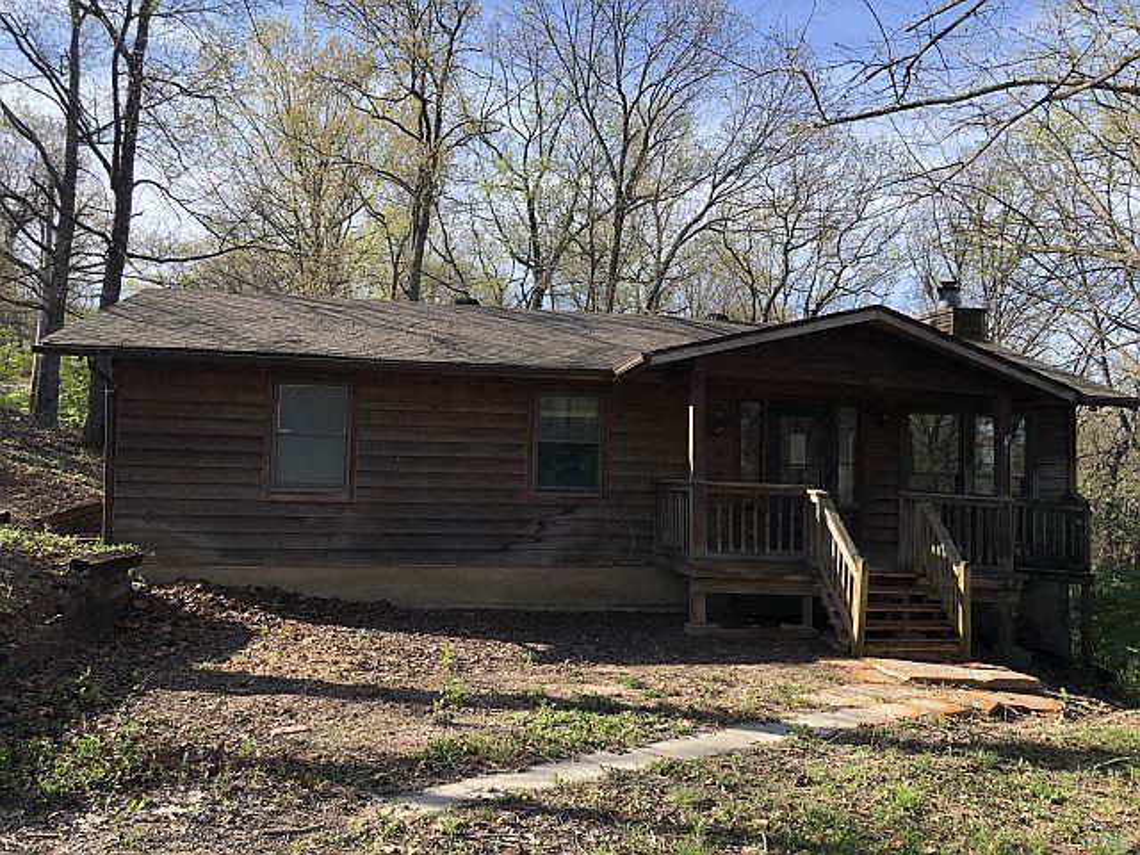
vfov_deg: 49.7
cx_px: 570
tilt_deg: +3.1
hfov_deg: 63.4
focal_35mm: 28
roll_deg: -0.3
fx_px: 922
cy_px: 428
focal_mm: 3.99
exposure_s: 1/640
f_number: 1.8
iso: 20
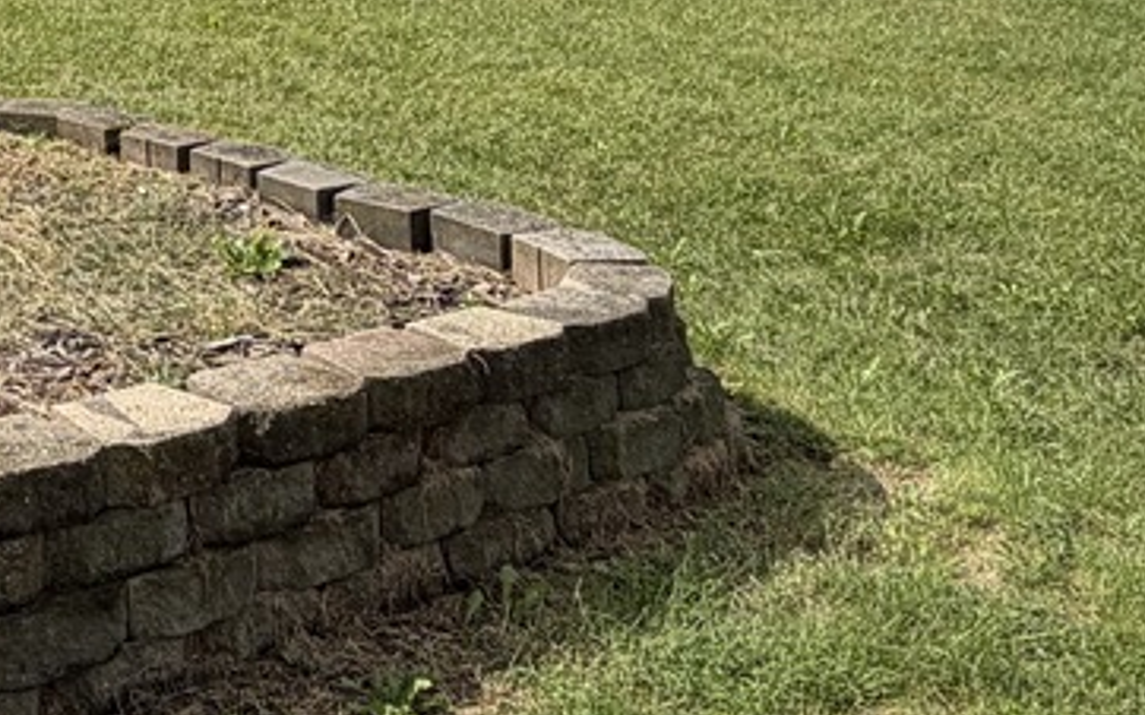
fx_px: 1841
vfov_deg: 20.0
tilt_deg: -0.9
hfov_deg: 30.0
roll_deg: -0.6
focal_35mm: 59
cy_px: -237
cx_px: -196
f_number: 2.2
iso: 20
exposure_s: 1/1068
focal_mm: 2.22
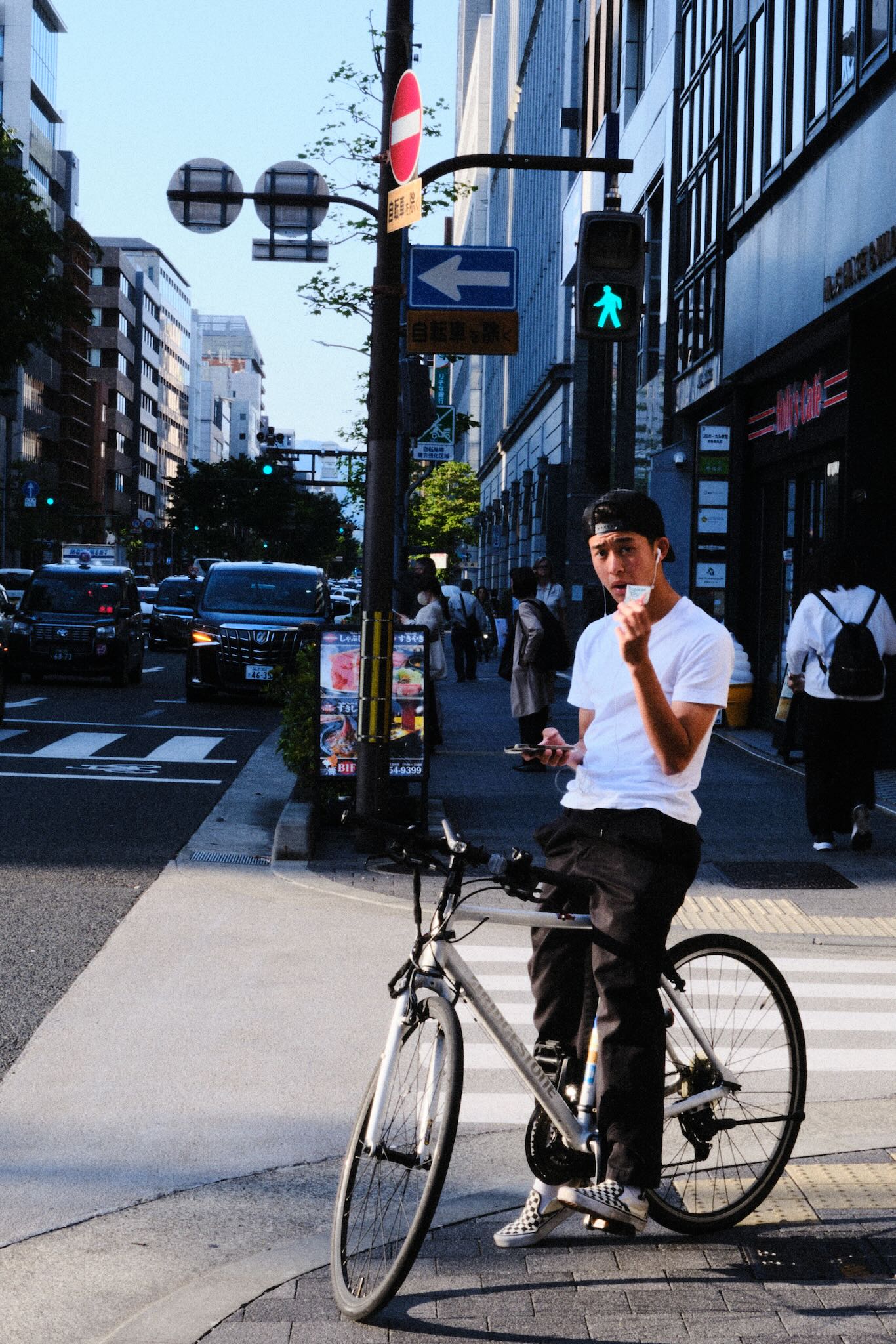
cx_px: 448
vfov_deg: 47.4
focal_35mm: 41
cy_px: 672
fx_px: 1530
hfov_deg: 32.6
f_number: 16
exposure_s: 1/30
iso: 250
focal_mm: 27
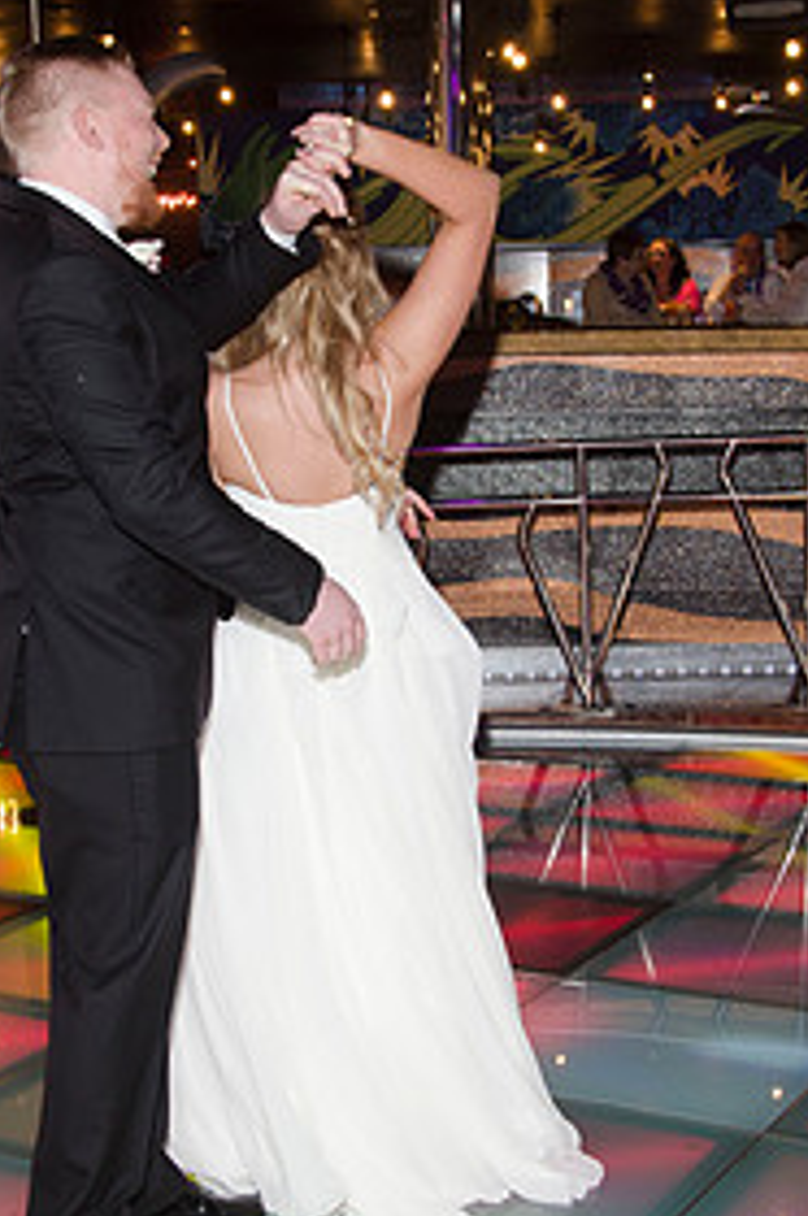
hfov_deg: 20.9
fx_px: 2194
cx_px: 352
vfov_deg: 31.0
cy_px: 608
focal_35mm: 65
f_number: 5.6
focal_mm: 27
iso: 400
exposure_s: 1/60
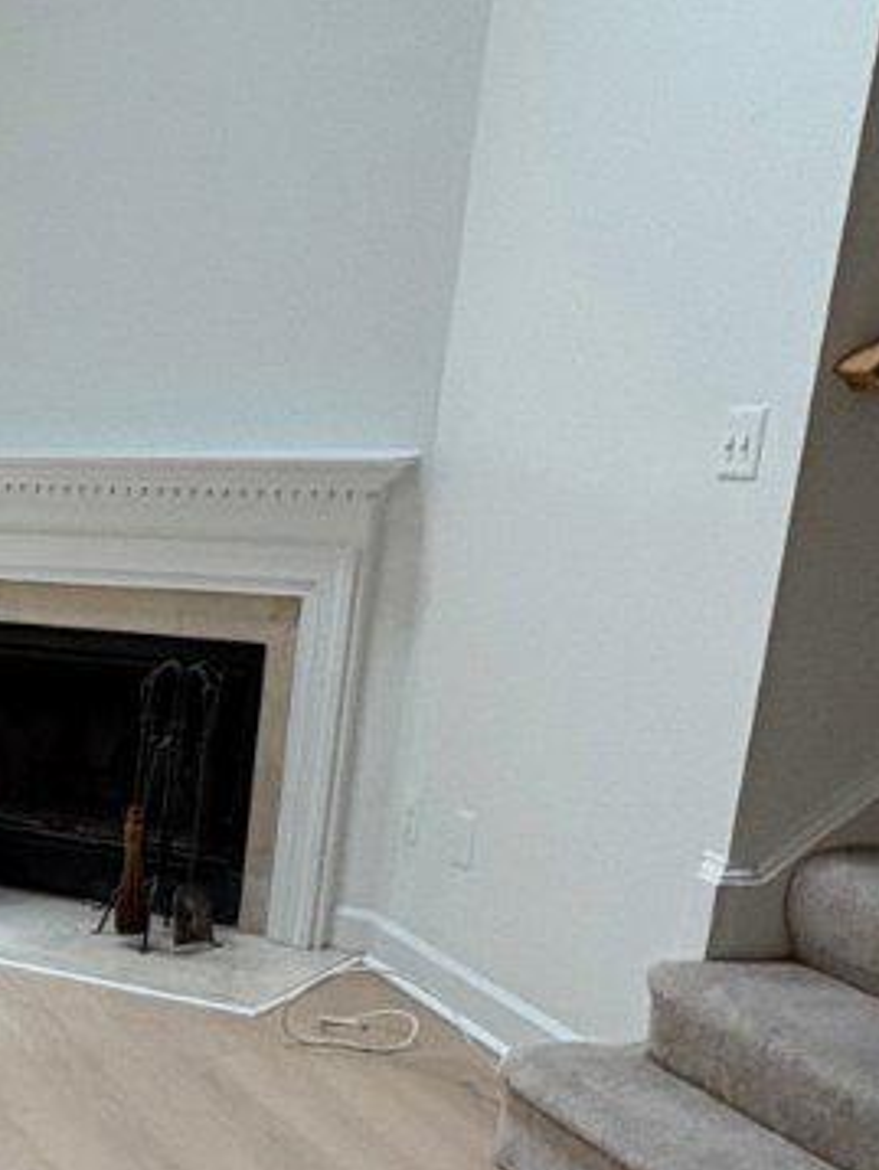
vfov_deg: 30.8
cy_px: 1043
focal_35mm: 60
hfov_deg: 19.8
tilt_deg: -17.8
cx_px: -578
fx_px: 2029
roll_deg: +2.4
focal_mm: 2.22
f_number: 2.2
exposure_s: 1/99
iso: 125
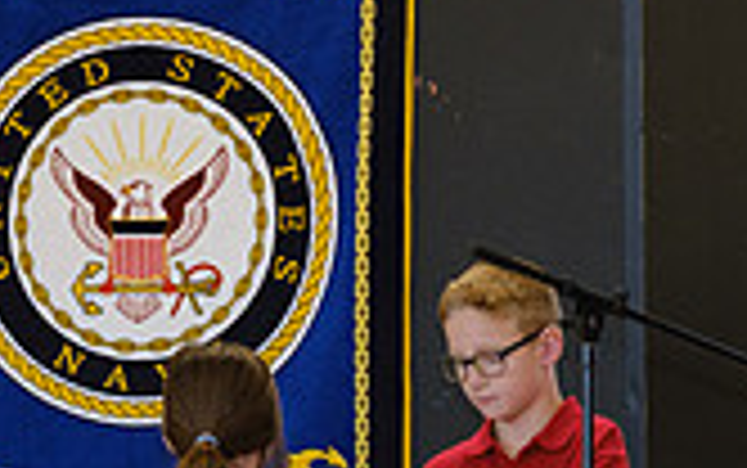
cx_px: 567
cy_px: 731
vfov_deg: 3.2
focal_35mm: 414
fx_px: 8434
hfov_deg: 5.1
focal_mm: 77.3
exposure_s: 1/100
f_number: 3.2
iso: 1600
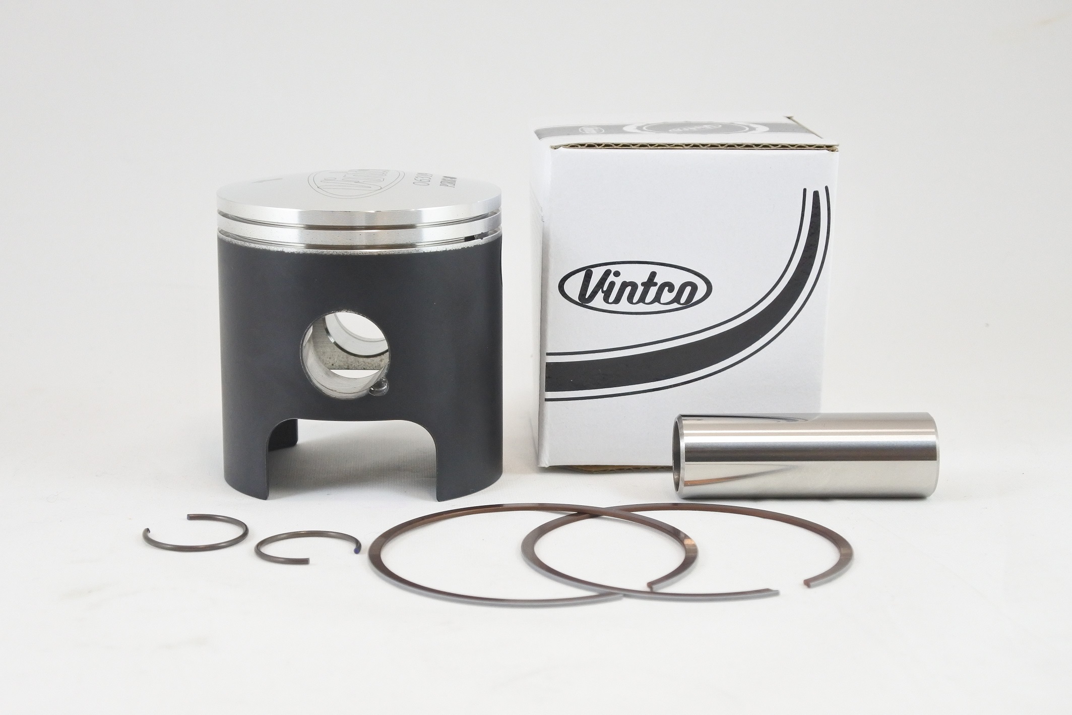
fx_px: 1667
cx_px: 536
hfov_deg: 35.6
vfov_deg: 24.2
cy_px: 358
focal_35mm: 56
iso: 720
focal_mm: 21
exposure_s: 1/125
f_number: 4.8
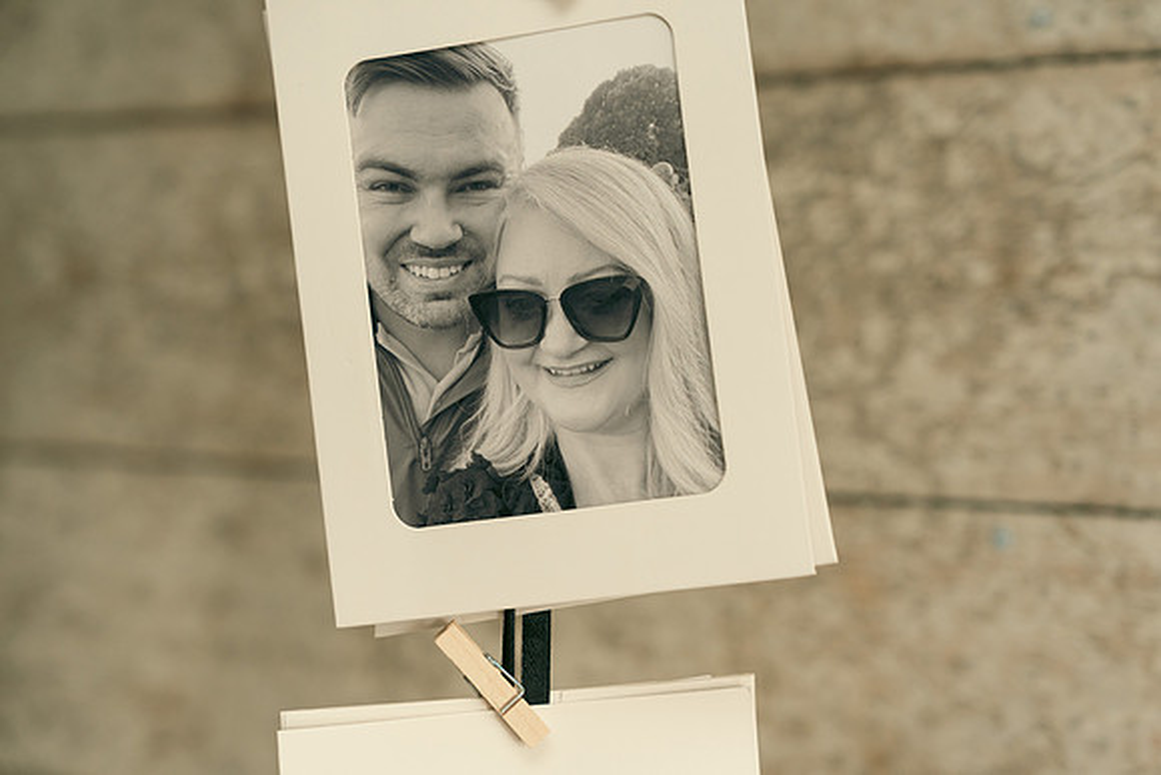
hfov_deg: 30.5
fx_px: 2129
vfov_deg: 20.6
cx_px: 580
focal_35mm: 66
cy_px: 388
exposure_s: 1/200
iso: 1250
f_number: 3.5
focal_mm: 66
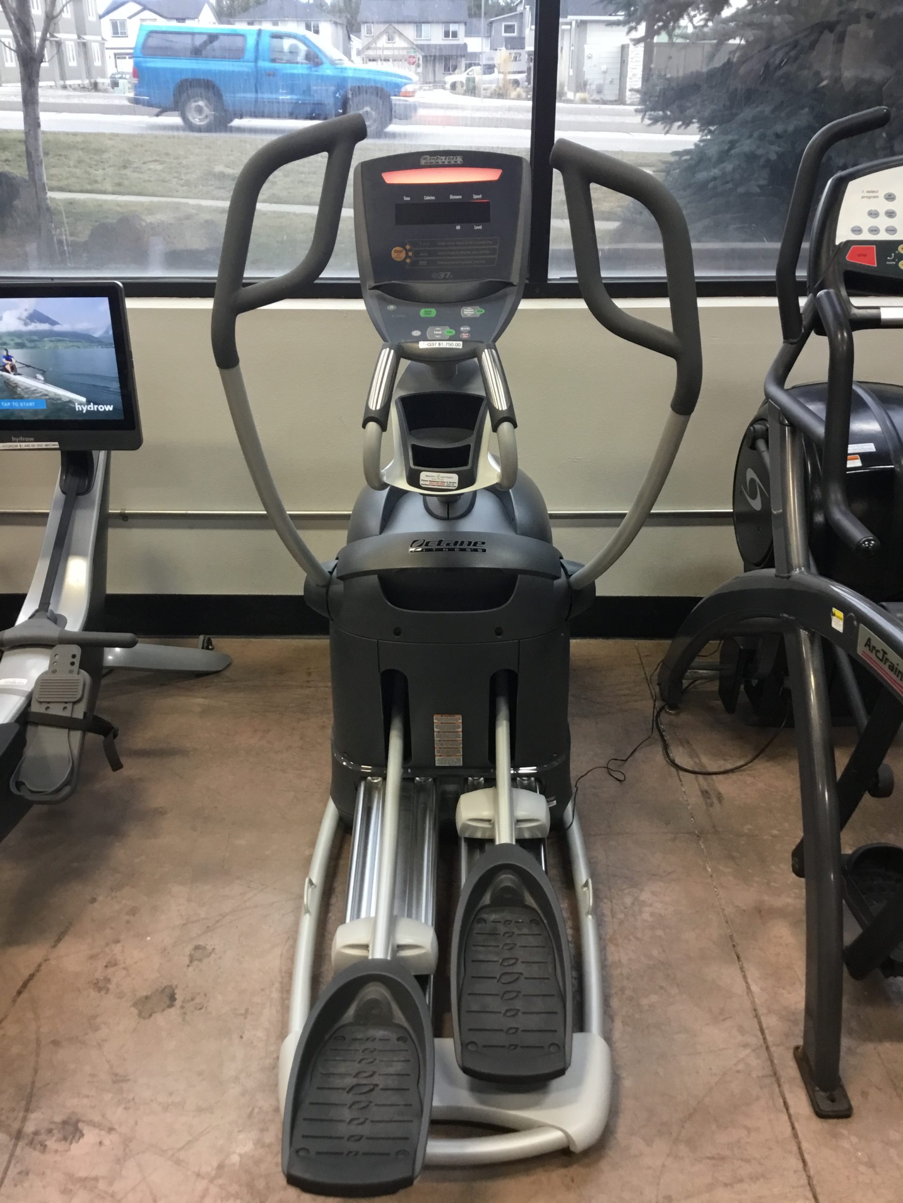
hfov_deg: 45.4
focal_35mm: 31
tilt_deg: -25.6
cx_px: 452
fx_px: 1078
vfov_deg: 58.4
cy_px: 602
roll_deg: -1.1
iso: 100
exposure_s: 1/30
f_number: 2.4
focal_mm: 3.3
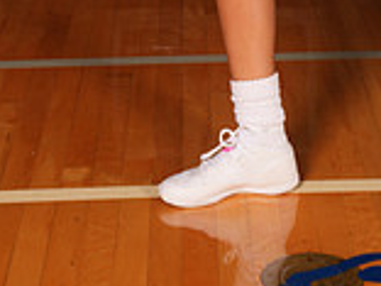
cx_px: 211
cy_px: -391
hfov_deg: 14.9
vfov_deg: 9.9
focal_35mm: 132
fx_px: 1453
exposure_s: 1/100
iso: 100
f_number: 6.3
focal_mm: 37
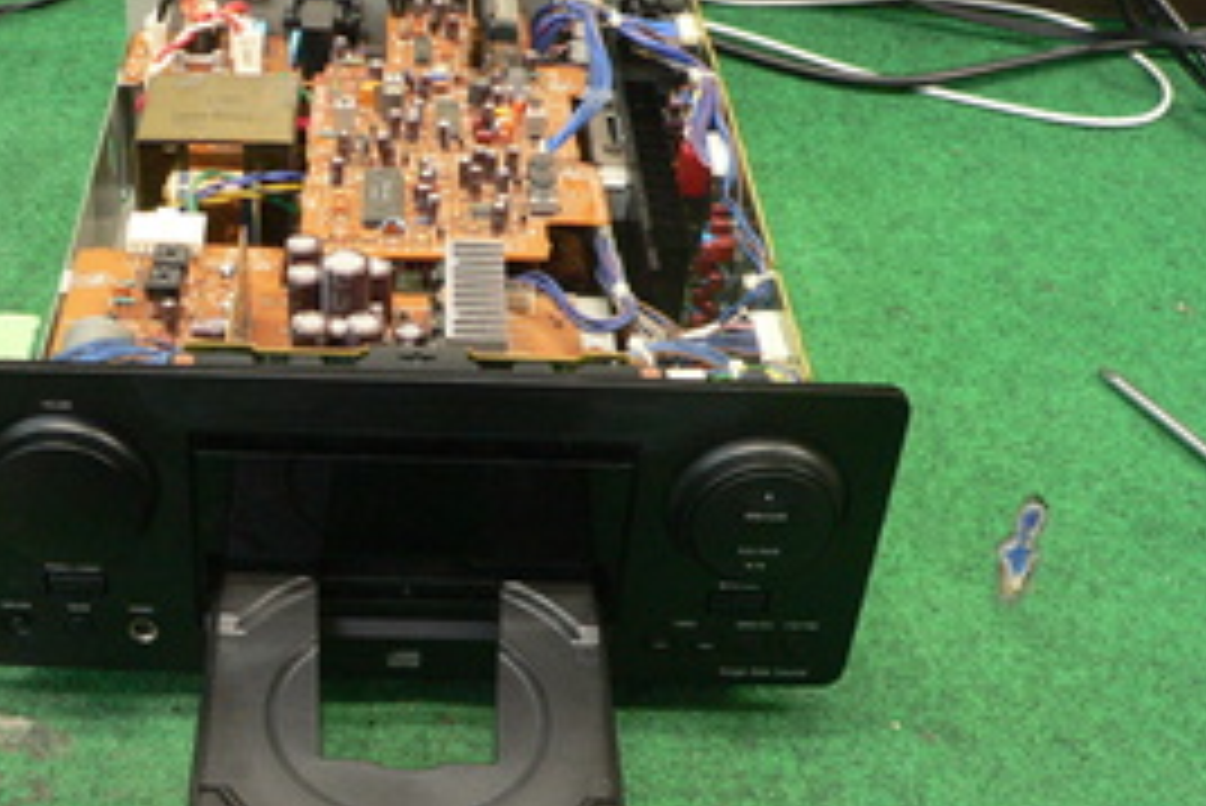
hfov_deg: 37.0
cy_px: 408
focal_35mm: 53
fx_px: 1776
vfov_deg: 25.5
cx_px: 387
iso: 200
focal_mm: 6
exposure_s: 1/13
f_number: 2.8
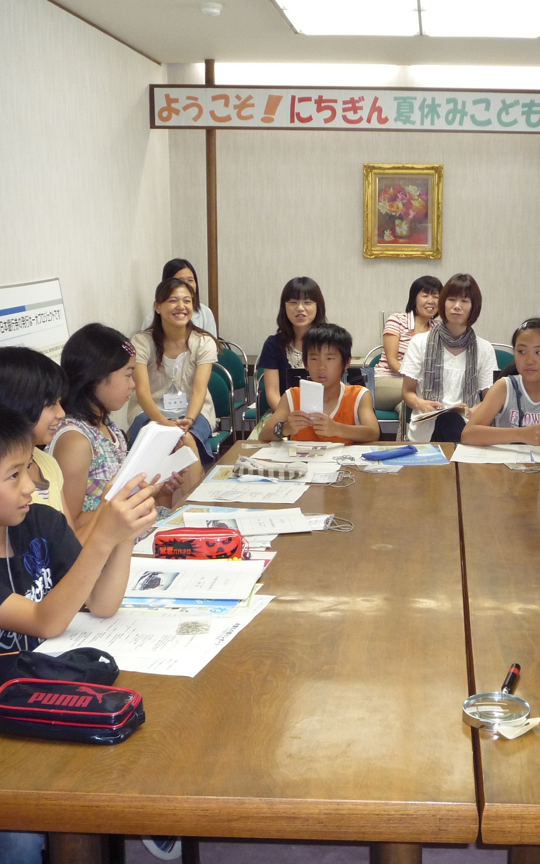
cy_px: 435
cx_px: 427
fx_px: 1107
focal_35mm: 47
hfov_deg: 26.9
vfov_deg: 42.7
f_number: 3.6
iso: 200
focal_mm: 5.8
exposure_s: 1/30
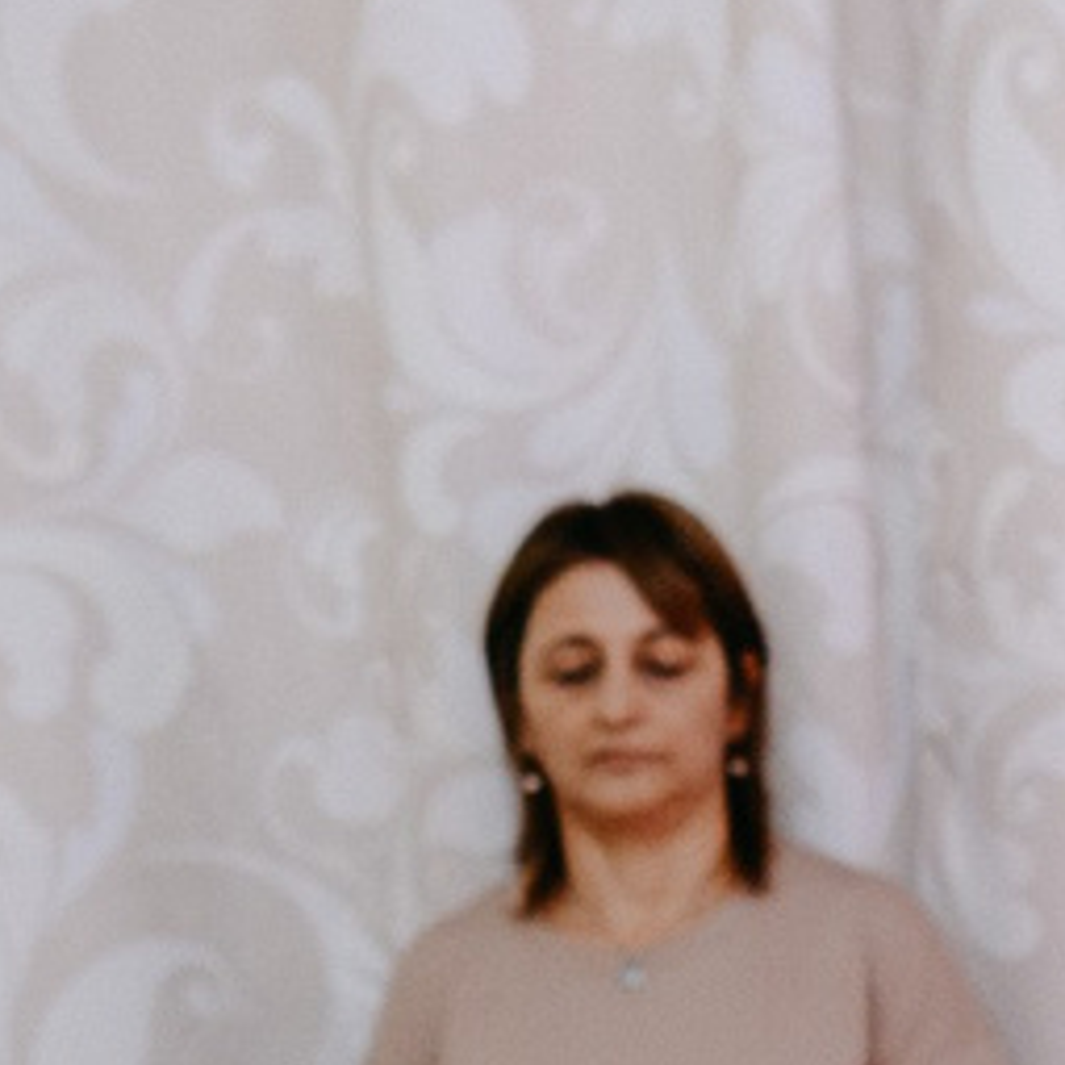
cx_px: 1243
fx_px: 7449
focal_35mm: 214
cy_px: 2801
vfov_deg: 7.5
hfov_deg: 8.1
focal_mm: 24
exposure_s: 1/160
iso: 200
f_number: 4
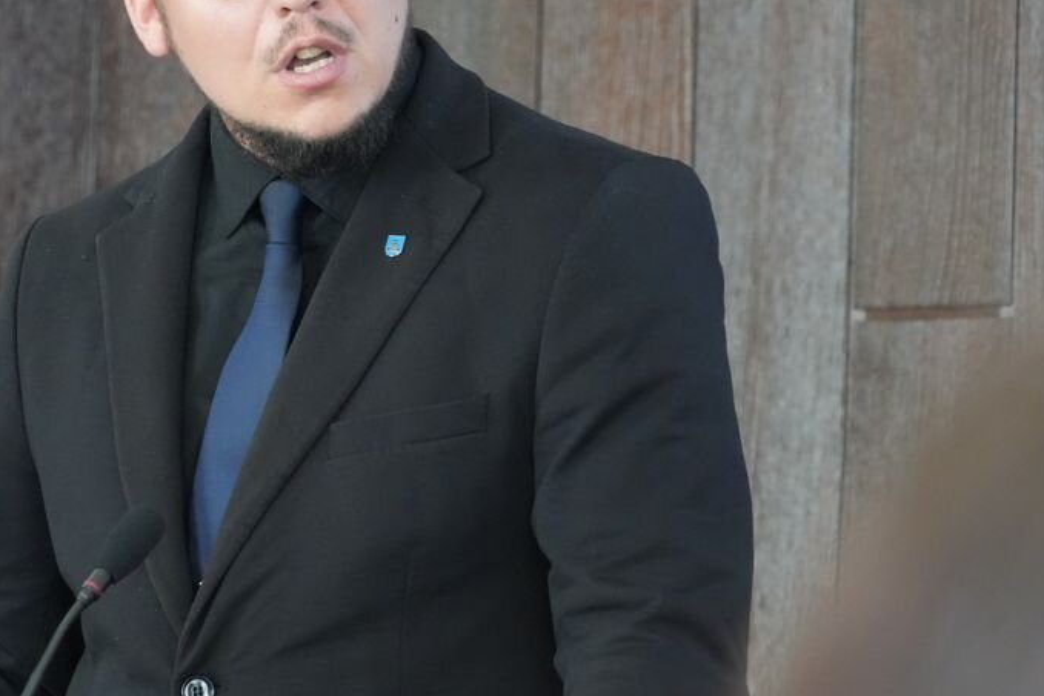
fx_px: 10500
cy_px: 276
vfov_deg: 3.8
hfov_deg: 5.7
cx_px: 389
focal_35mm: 362
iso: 12800
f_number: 8
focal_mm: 240
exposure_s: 1/160
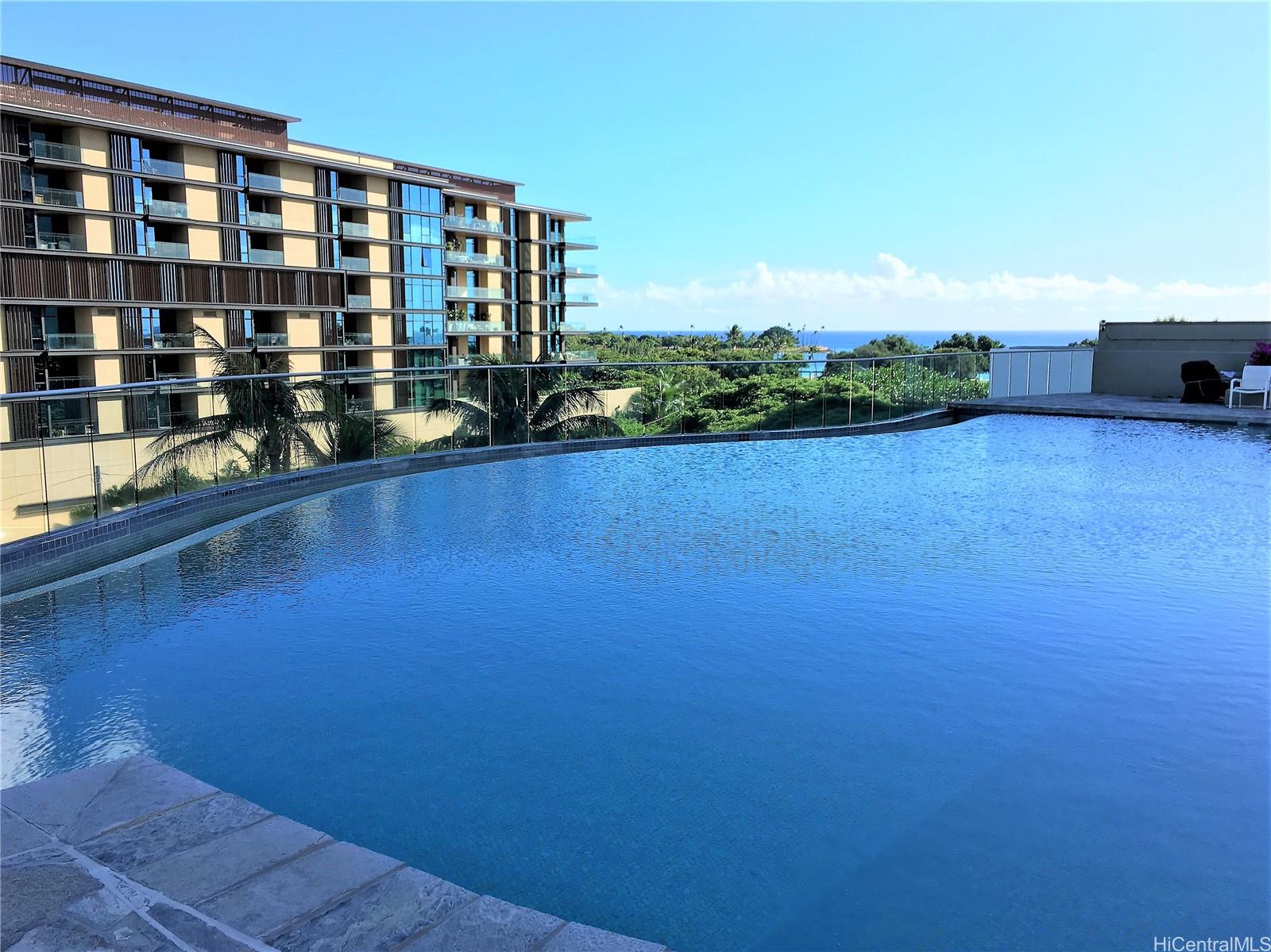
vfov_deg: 48.2
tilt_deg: -8.9
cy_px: 476
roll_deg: -1.2
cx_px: 636
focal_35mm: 29
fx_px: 1064
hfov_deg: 61.7
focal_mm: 4.15
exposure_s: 1/999
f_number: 2.2
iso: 25
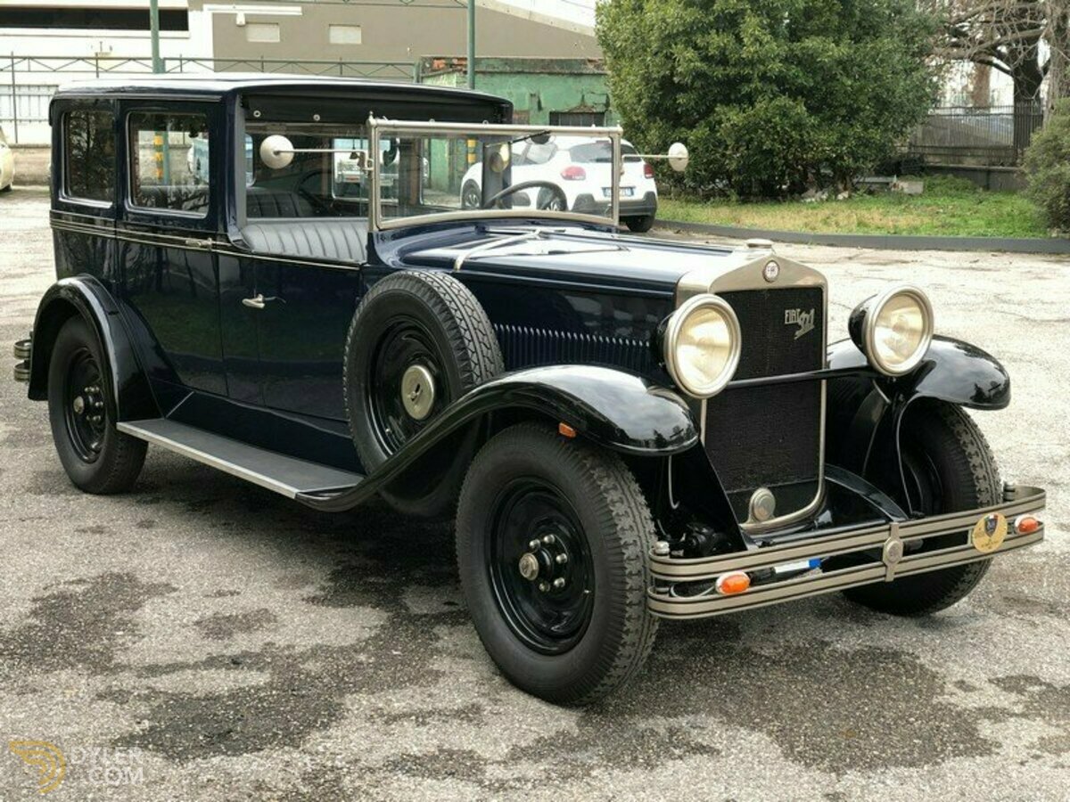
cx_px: 535
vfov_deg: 28.0
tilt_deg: -10.1
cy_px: 401
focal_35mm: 52
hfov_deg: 36.8
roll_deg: +0.2
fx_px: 1607
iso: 40
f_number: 2.4
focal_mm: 6
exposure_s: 1/60
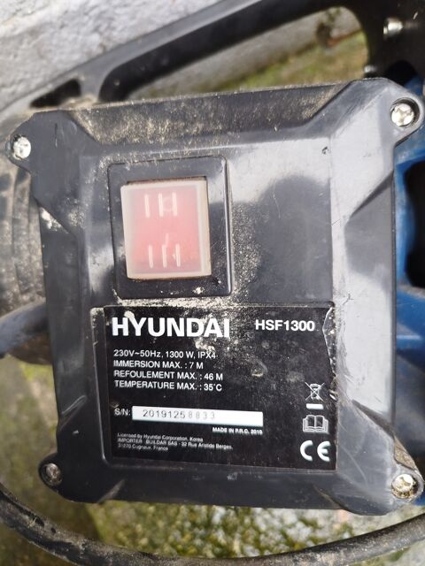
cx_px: 212
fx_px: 393
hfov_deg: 56.8
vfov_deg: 71.6
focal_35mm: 24
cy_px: 283
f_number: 1.7
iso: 250
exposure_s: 1/33
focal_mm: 5.31
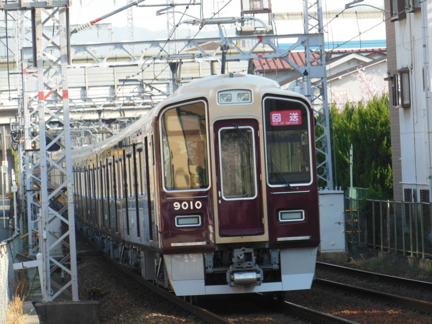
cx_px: 216
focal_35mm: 255
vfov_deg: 5.8
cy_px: 162
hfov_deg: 7.8
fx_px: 3182
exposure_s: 1/250
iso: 250
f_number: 5.9
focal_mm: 45.4
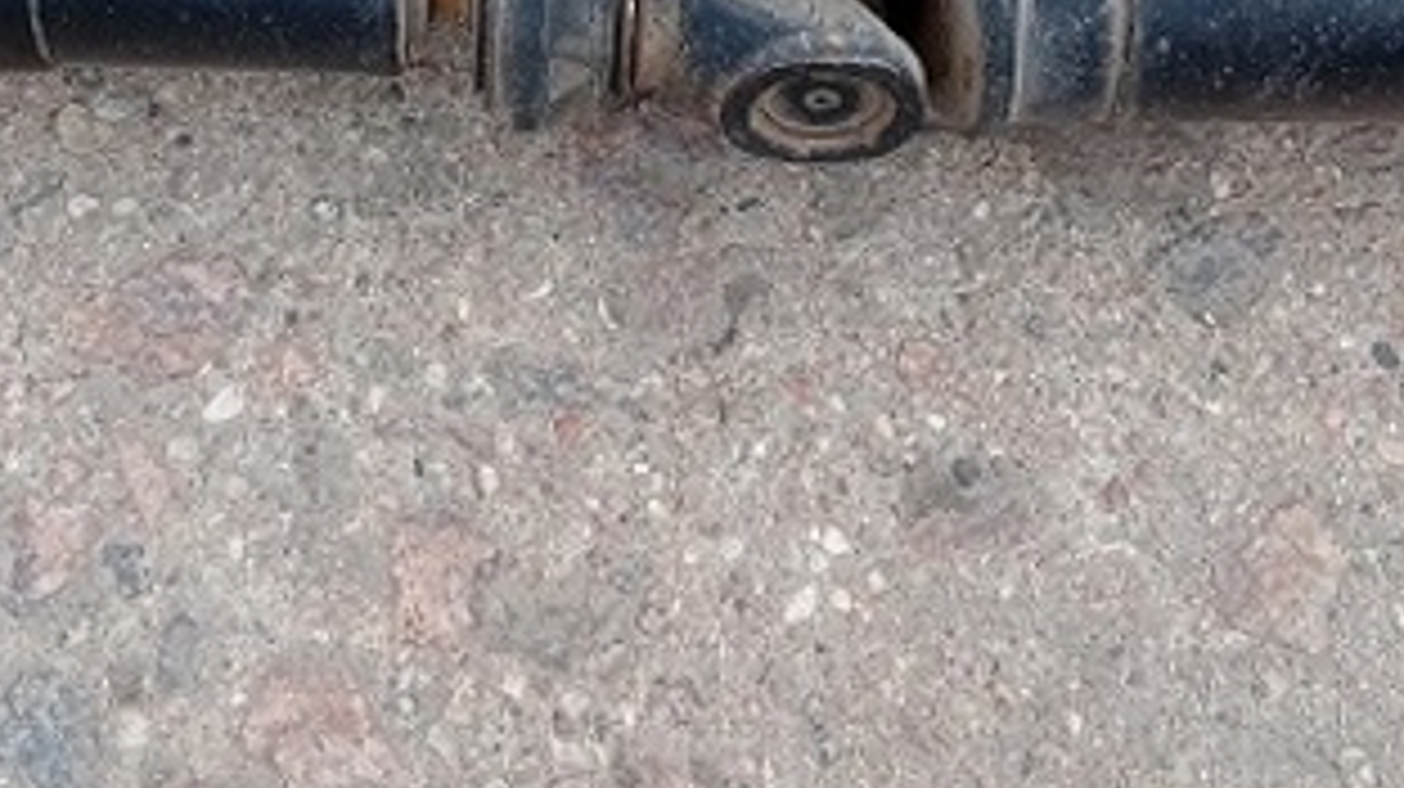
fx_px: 2158
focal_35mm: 58
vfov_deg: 19.8
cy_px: -86
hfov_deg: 36.0
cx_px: 659
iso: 50
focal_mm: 3.96
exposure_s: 1/153
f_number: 1.8
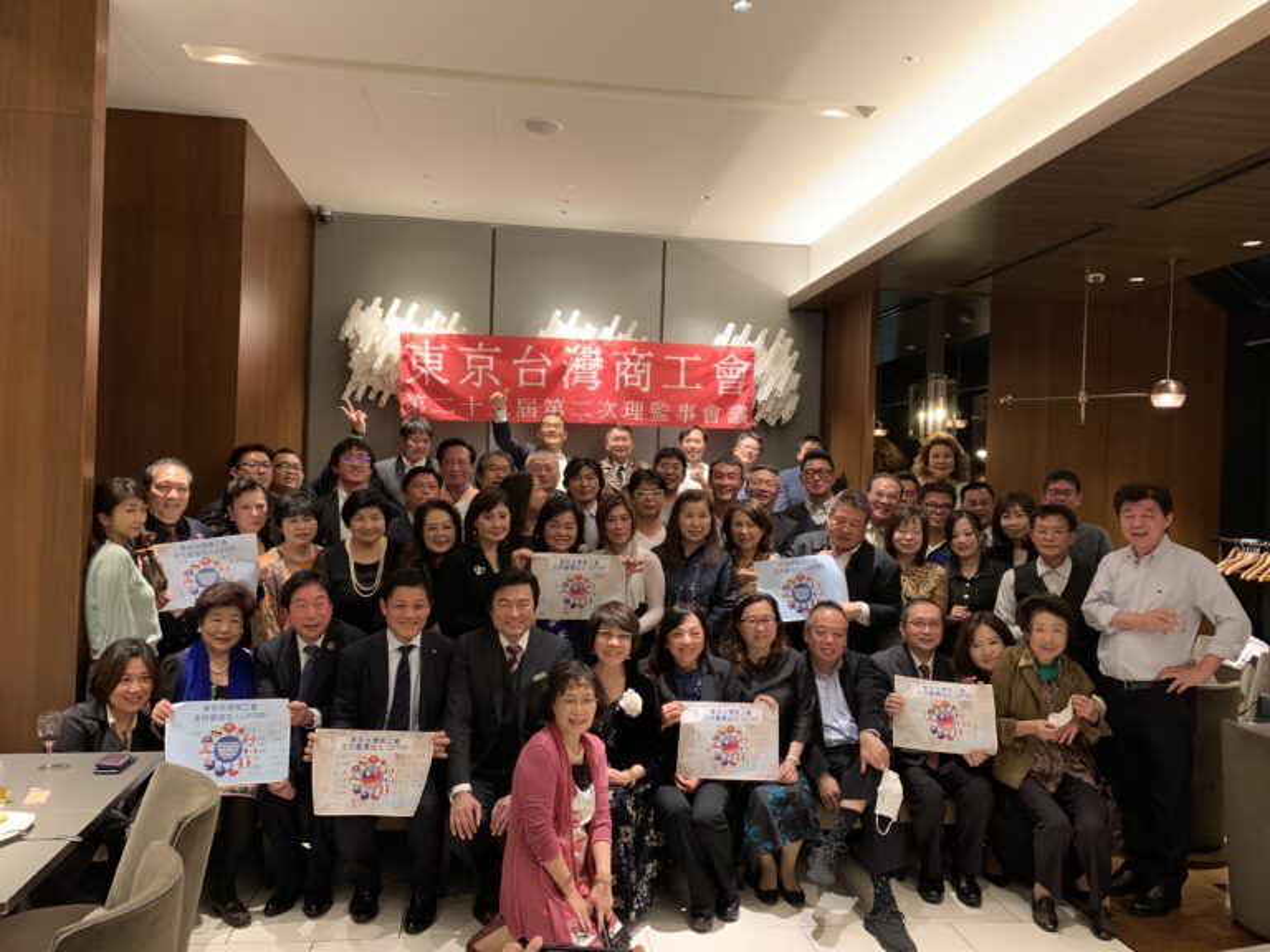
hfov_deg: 67.3
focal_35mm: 26
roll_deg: -1.5
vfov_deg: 53.1
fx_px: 954
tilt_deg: -1.4
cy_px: 476
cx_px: 635
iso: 400
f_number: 1.8
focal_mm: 4.25
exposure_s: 1/25
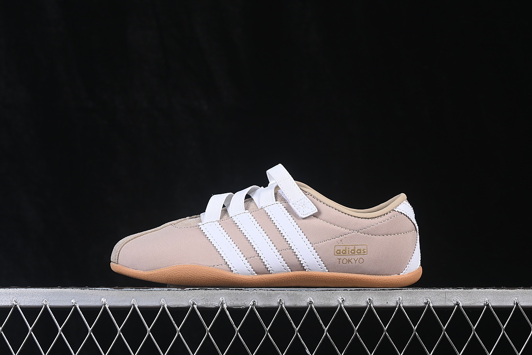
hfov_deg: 27.0
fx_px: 1108
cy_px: 178
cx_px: 266
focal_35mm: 75
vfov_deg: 18.2
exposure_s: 1/80
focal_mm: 50
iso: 160
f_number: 8
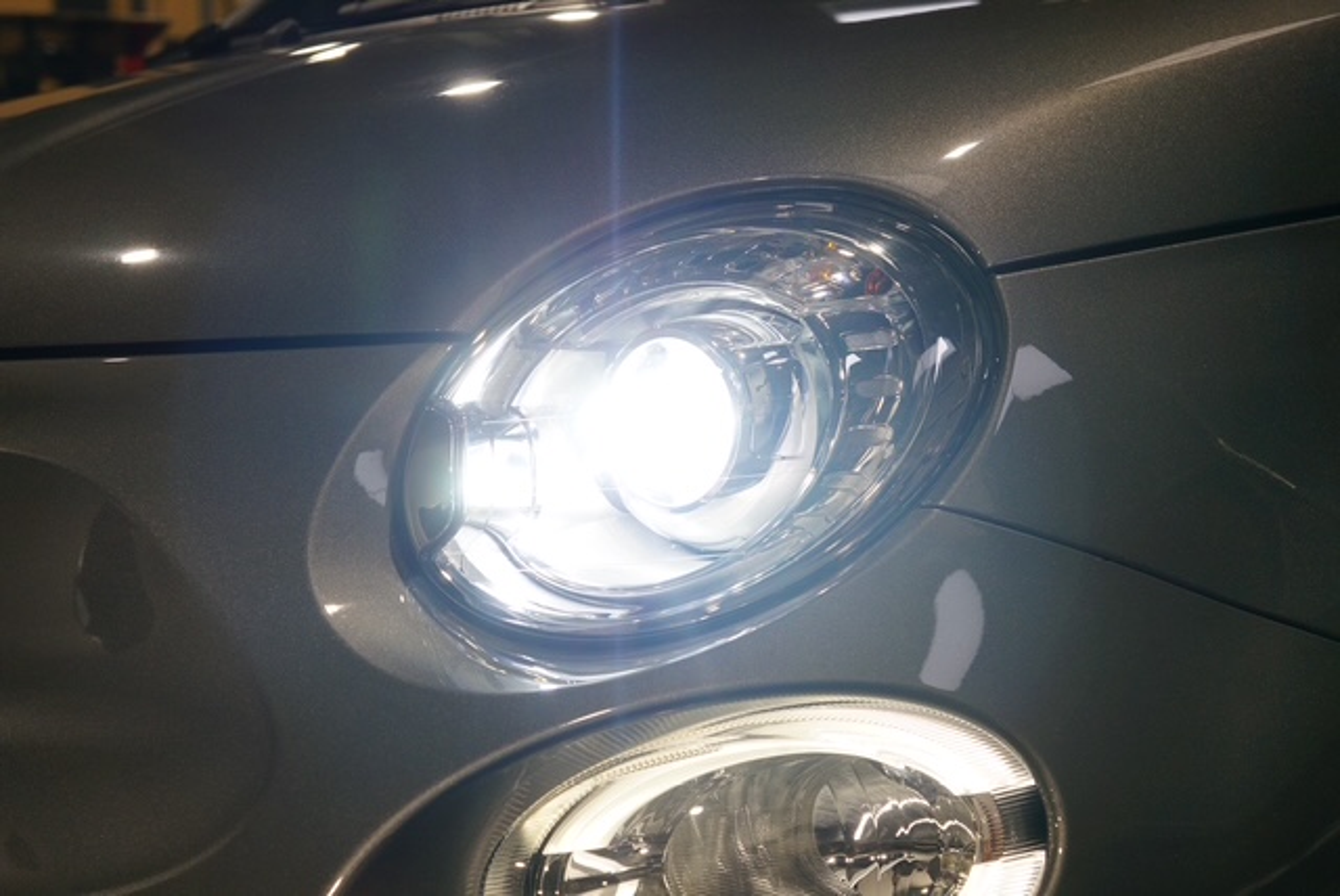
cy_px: 448
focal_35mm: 72
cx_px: 670
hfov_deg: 28.0
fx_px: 2682
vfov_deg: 19.0
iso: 200
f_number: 5.6
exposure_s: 1/80
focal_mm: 48
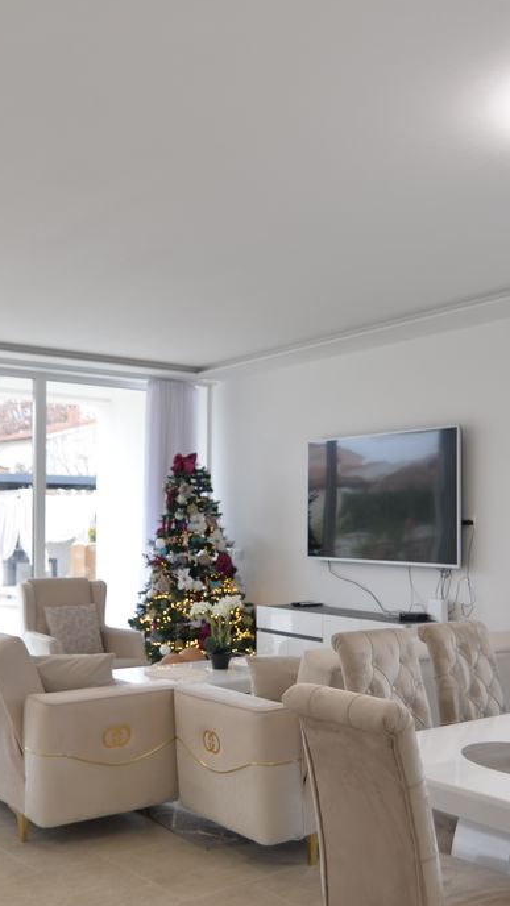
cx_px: 257
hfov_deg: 30.4
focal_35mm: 39
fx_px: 938
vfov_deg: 51.4
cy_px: 525
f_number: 5.6
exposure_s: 1/125
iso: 280
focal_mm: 16
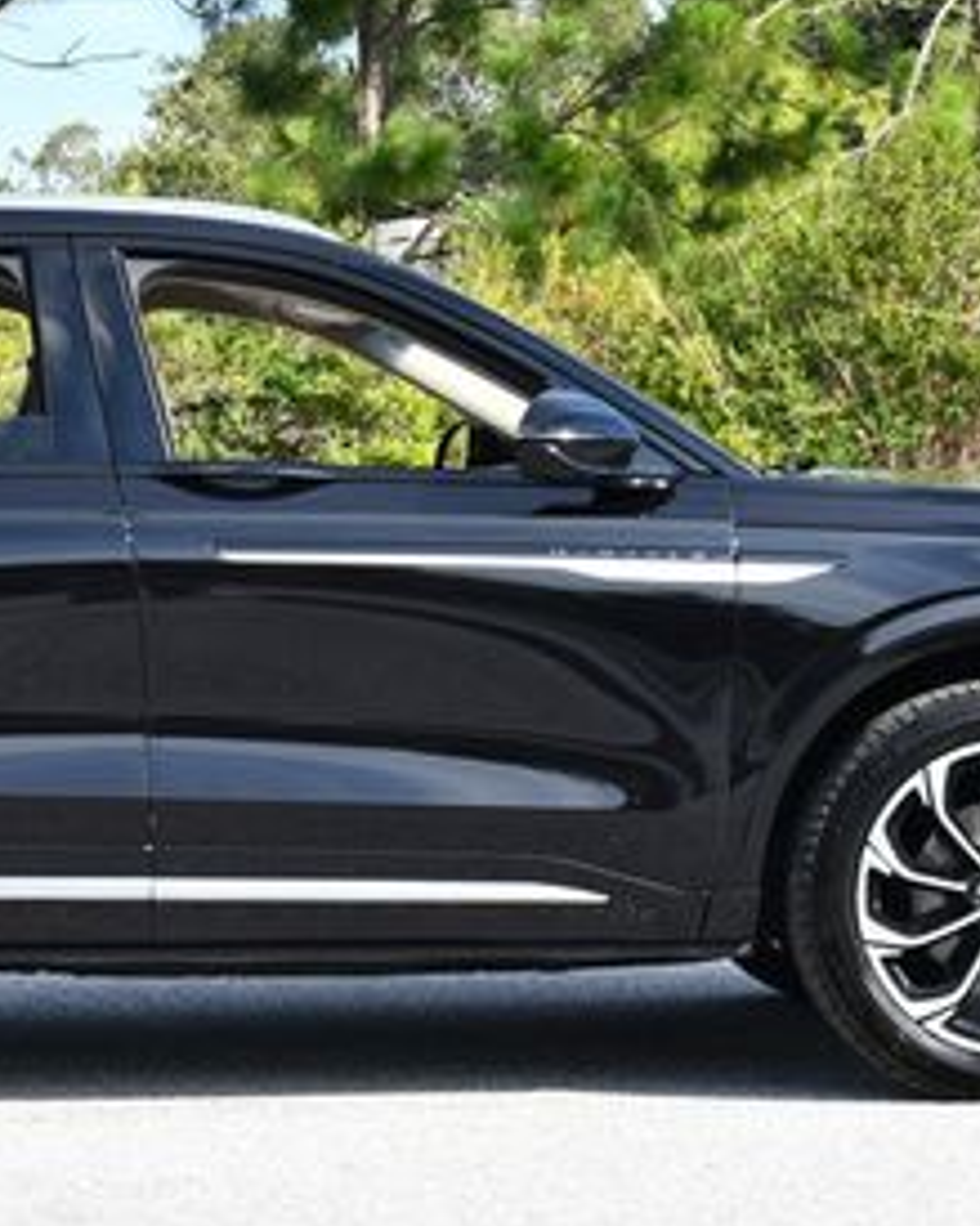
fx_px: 4462
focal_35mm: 123
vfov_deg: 15.6
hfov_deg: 12.5
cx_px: 175
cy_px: 403
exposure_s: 1/250
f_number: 7.1
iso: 200
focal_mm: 28
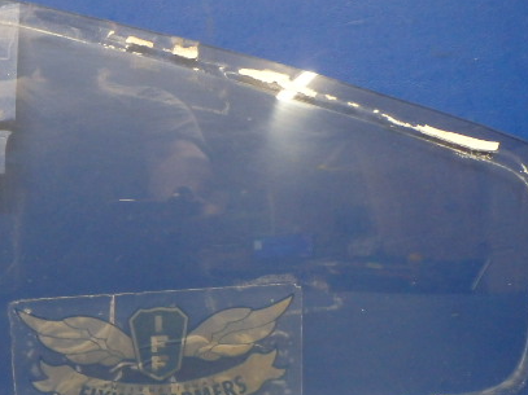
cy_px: 234
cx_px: 182
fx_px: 671
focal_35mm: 44
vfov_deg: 32.8
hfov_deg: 42.5
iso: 800
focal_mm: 5
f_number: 3.9
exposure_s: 1/30
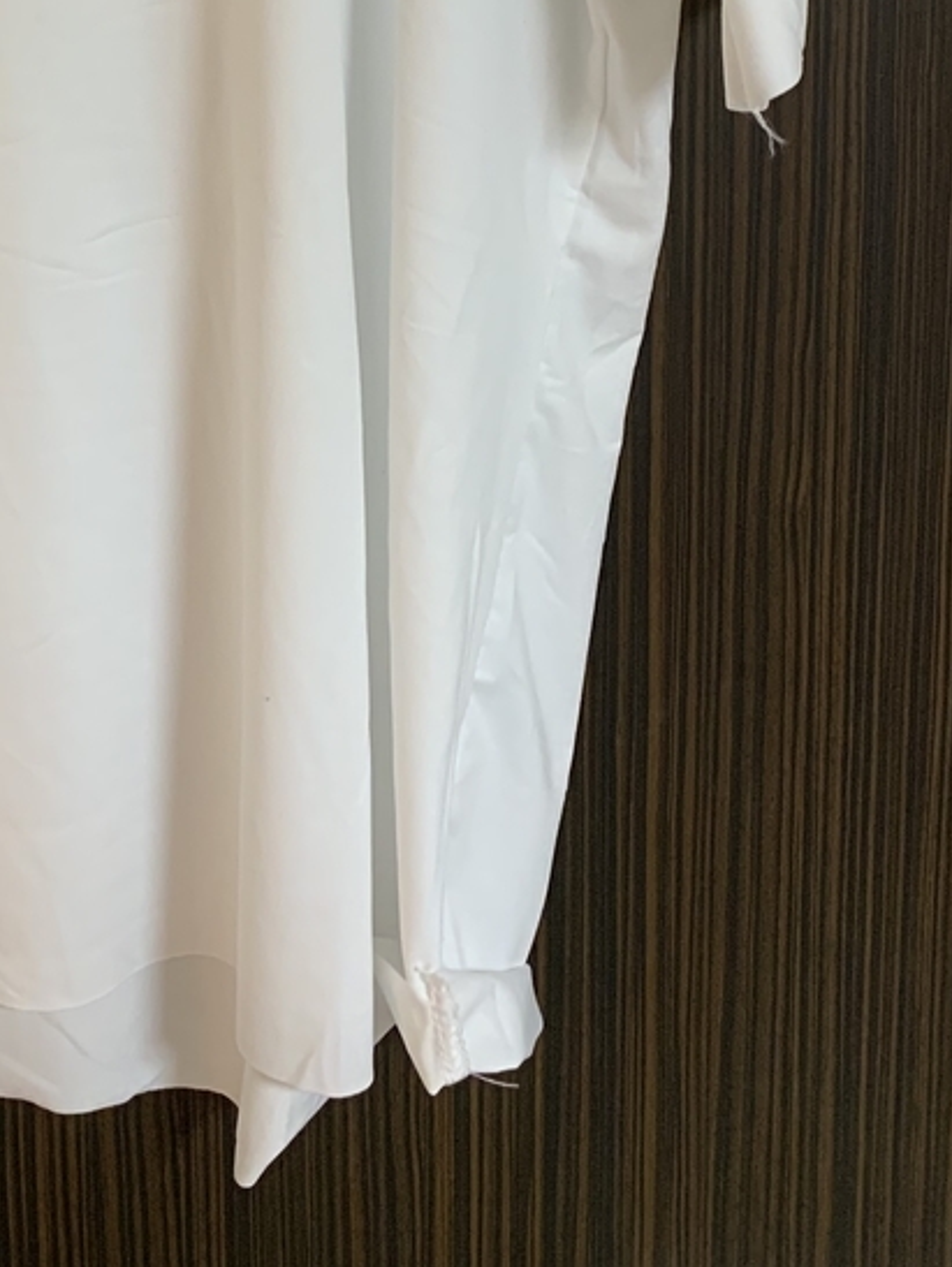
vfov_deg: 30.7
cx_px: 5
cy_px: -76
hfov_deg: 24.5
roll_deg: +1.5
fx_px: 2088
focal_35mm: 57
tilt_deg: -9.3
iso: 160
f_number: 1.8
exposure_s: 1/50
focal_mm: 4.25
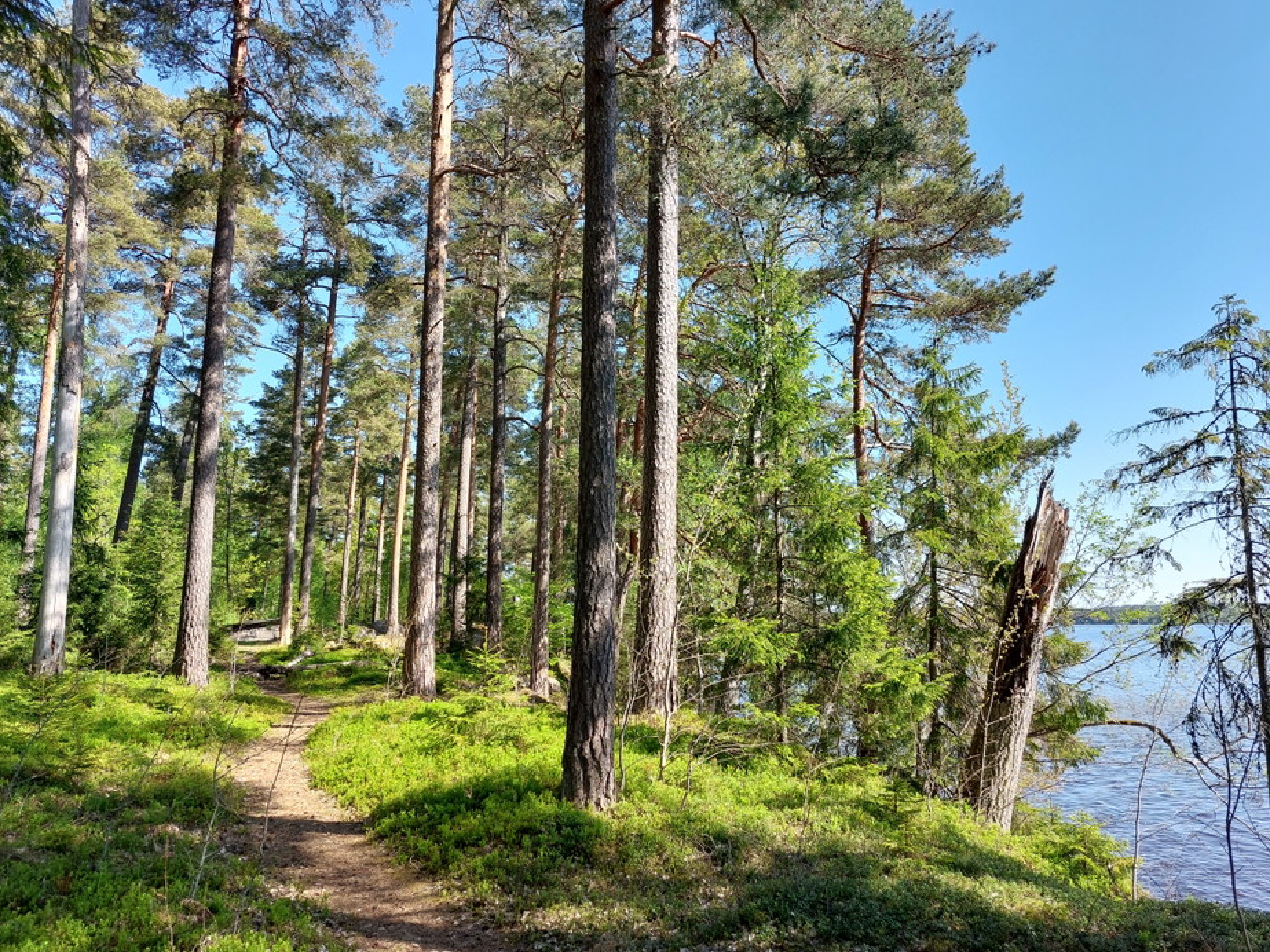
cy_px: 477
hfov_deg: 67.3
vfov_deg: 53.1
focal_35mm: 26
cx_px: 647
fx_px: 954
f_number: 1.8
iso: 25
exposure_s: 1/355
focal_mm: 5.23
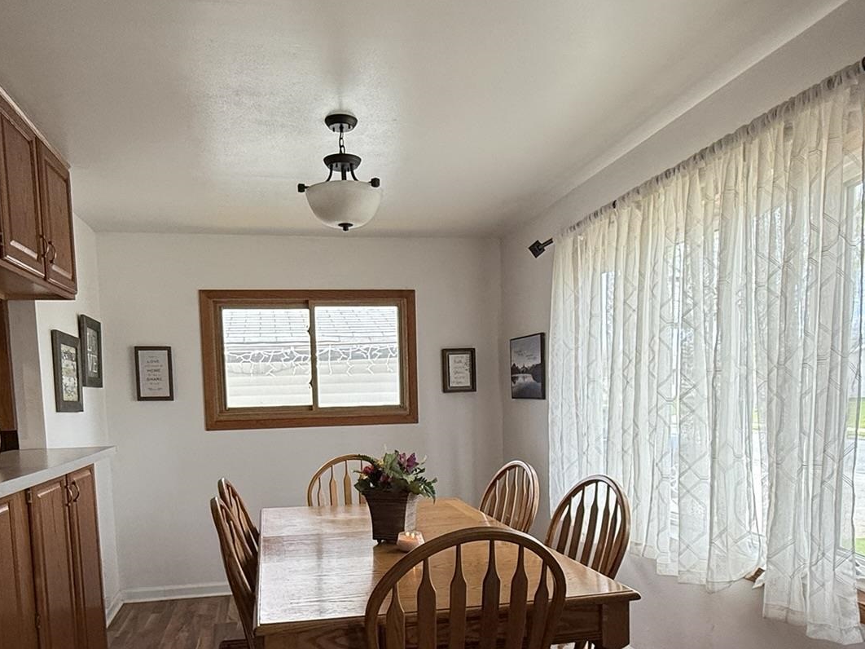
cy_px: 454
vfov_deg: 50.0
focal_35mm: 27
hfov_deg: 65.2
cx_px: 387
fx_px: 675
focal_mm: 2.22
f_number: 2.2
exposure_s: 1/120
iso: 125
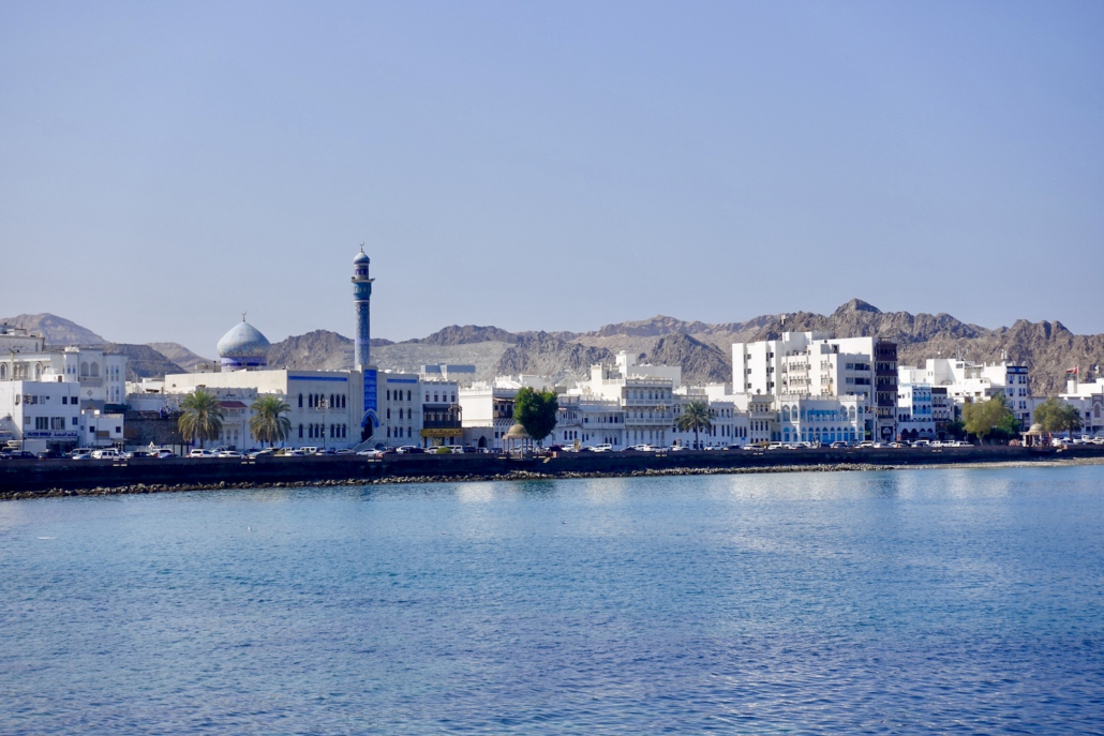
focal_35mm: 70
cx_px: 552
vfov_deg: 19.5
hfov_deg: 28.8
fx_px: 2147
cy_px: 368
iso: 125
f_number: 5.6
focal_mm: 25.7
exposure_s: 1/100
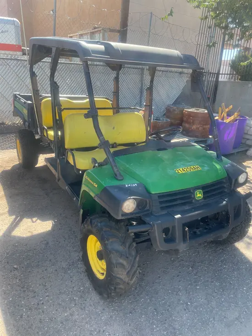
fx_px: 252
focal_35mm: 26
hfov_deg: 53.1
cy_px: 168
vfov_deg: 67.3
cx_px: 126
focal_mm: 4.2
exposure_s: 1/636
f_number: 1.6
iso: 50
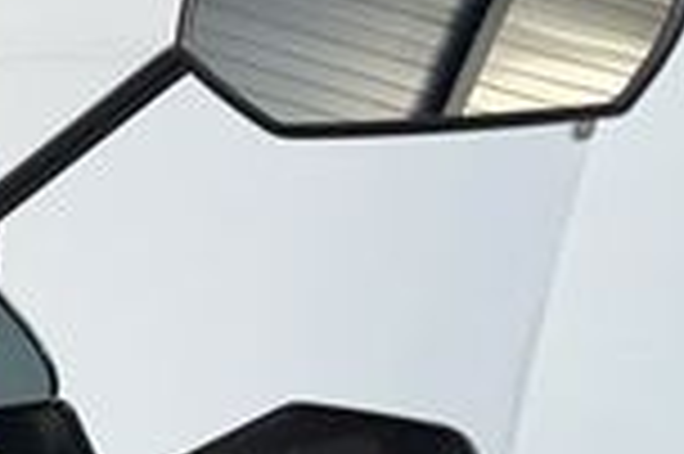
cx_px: -644
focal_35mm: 105
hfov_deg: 15.8
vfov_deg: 12.5
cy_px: 647
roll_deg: -0.2
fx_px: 1993
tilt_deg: -22.6
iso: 64
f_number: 1.78
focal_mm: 6.86
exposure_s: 1/100
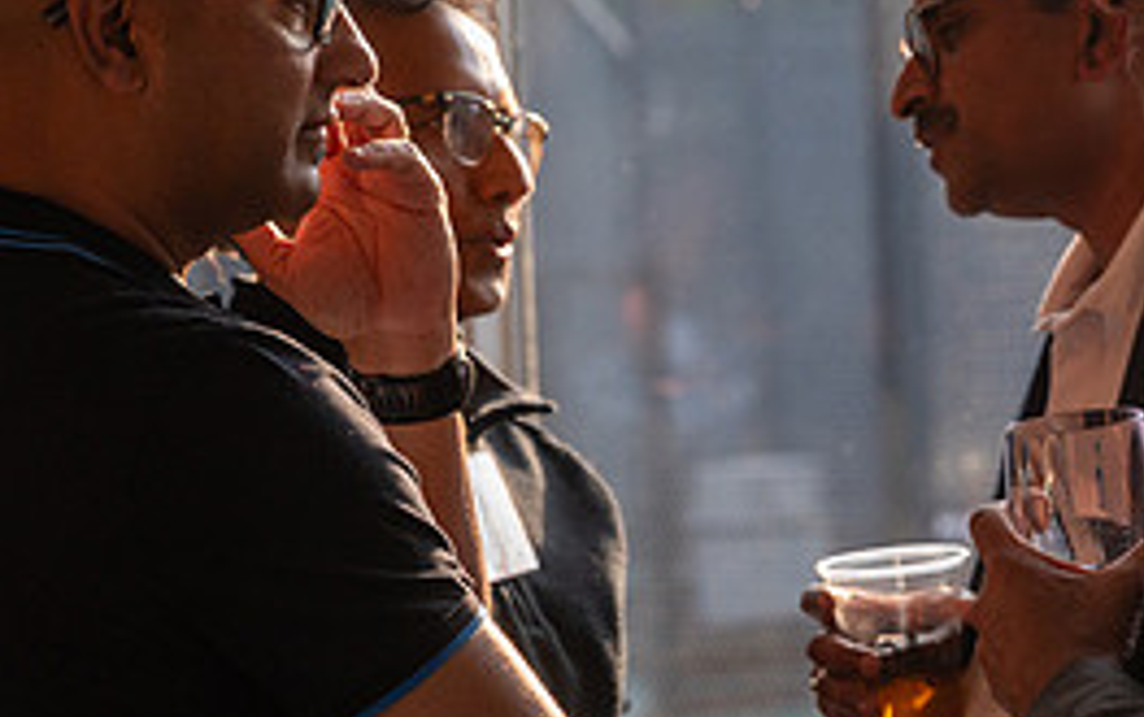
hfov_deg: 13.3
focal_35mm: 157
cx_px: 770
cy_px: 230
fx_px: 4900
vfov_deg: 8.4
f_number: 4
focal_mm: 70
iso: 640
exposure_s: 1/800
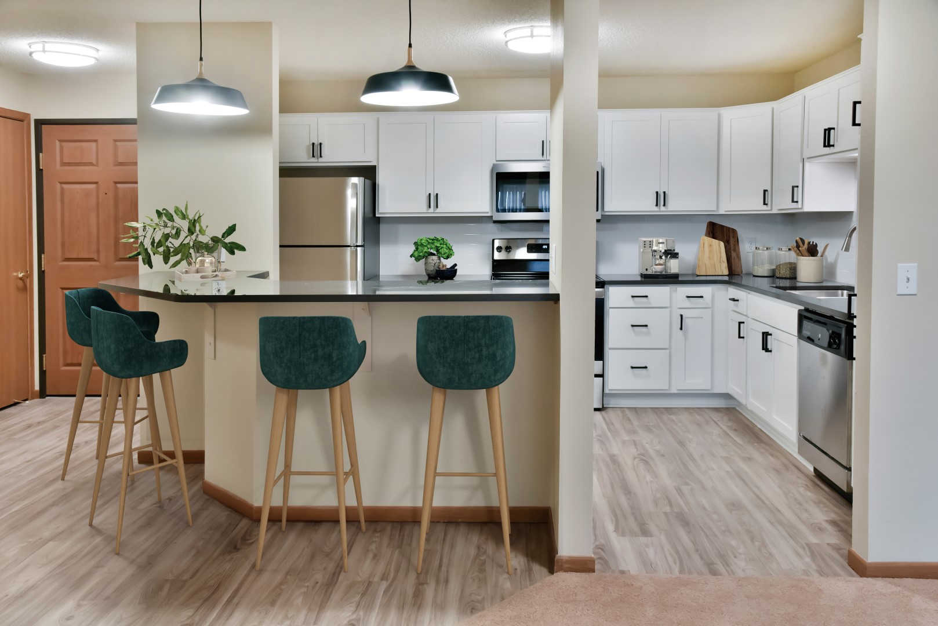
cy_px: 313
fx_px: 834
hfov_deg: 58.7
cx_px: 469
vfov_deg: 41.1
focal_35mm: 32
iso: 1250
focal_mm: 32
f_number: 9
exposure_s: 1/40
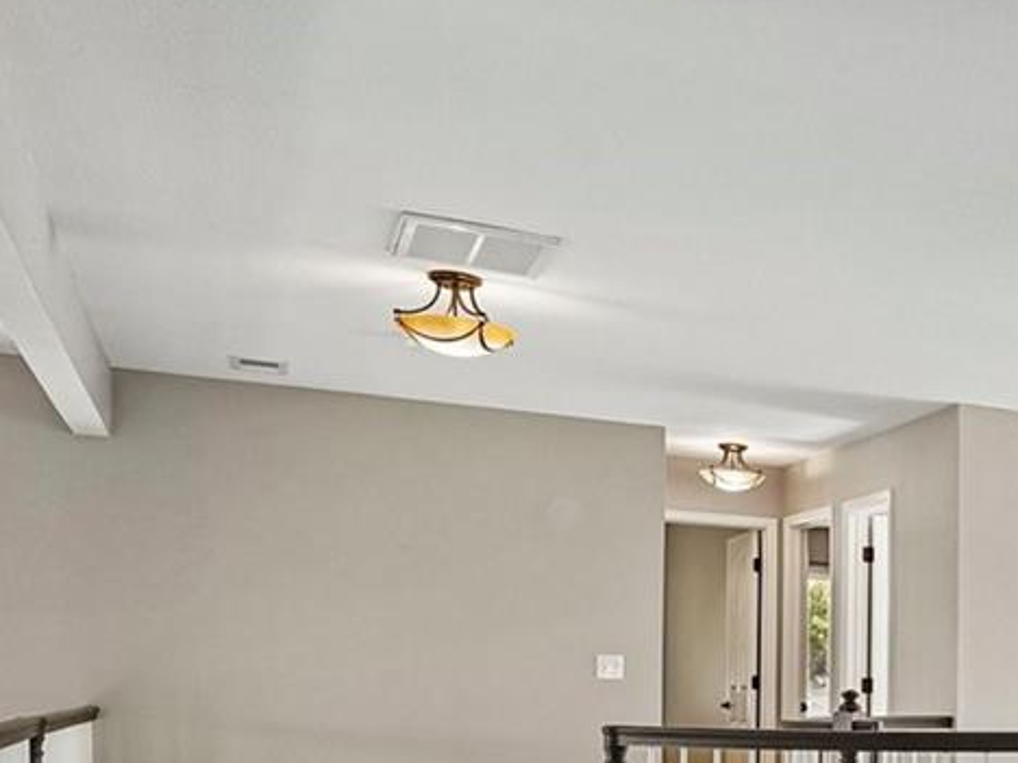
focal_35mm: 46
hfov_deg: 31.3
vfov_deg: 29.6
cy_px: 750
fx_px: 1353
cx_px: 1340
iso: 320
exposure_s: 1/30
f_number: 8
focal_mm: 14
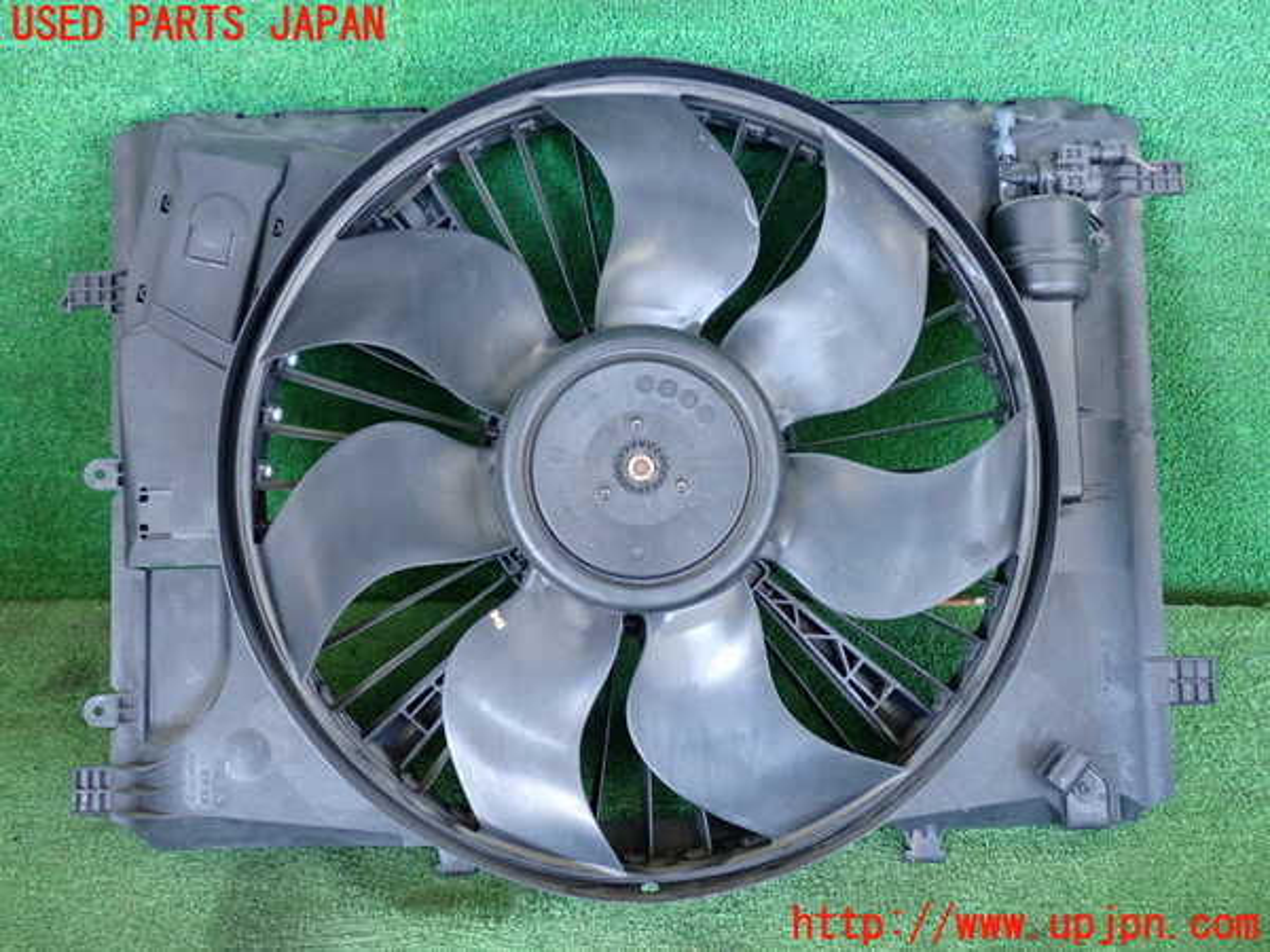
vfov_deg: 39.7
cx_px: 635
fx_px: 1321
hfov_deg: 51.4
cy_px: 476
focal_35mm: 36
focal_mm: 6.37
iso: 1000
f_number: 2.5
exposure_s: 1/125
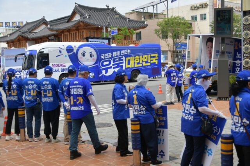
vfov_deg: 29.8
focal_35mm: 45
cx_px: 125
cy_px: 83
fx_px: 312
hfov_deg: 43.6
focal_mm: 45
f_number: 5.6
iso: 100
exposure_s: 1/400
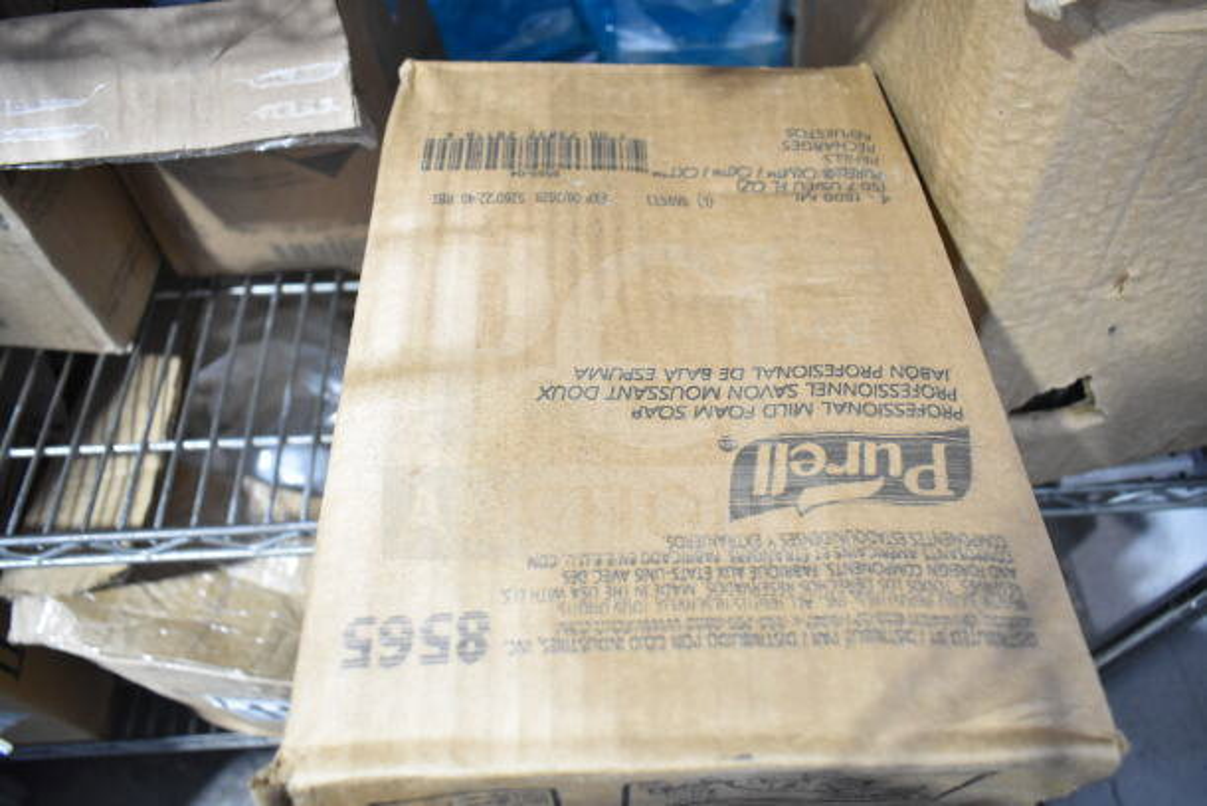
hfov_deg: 67.4
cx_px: 604
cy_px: 403
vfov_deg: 48.0
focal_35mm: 27
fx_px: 905
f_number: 4
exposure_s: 1/60
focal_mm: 18
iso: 1600
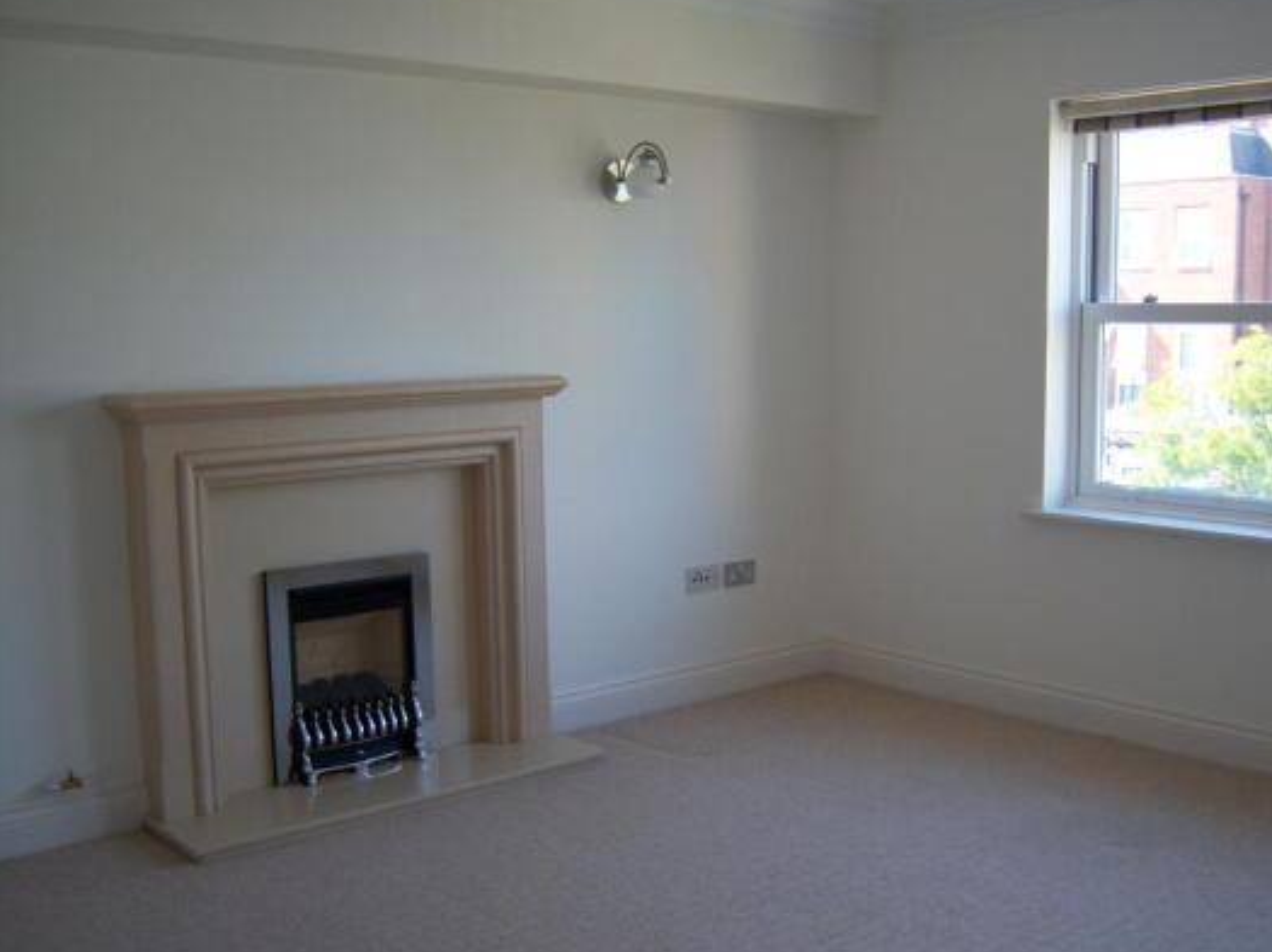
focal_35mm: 40
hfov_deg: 46.8
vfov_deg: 35.9
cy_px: 493
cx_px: 701
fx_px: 1469
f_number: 2.8
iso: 80
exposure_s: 1/80
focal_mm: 7.5
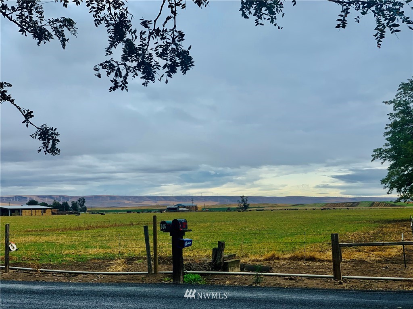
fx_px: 620
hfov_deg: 36.8
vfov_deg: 28.0
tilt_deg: +5.2
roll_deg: +0.8
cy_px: 154
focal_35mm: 52
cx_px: 206
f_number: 2.4
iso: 16
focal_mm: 6
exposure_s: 1/799
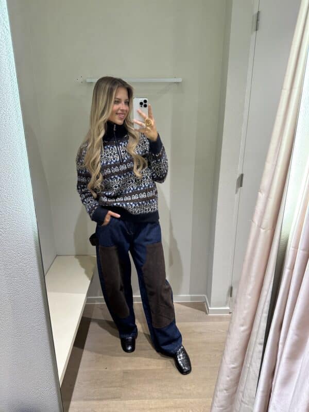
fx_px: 286
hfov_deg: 56.8
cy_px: 206
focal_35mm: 24
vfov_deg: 71.6
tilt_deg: -17.5
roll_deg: -0.7
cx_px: 154
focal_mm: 6.86
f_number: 1.78
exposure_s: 1/100
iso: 125
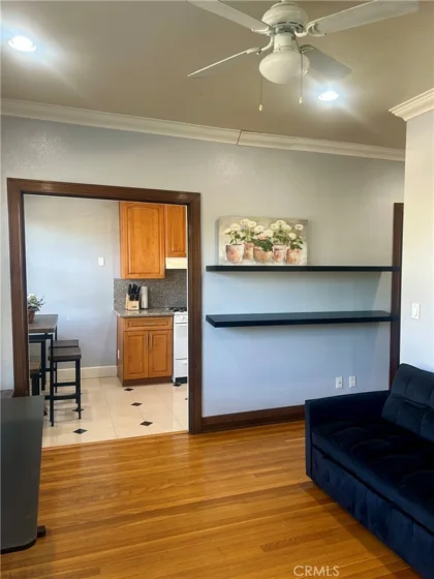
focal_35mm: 26
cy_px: 290
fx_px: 435
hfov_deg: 53.1
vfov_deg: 67.3
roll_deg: +0.6
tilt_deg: -4.4
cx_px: 217
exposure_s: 1/60
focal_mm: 5.7
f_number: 1.5
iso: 80
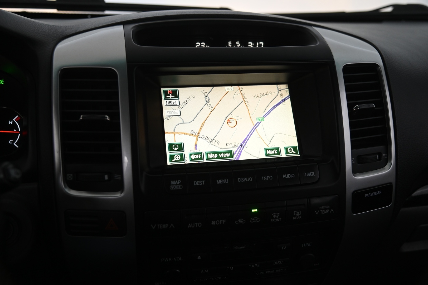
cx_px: 214
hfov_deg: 50.7
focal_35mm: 38
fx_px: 451
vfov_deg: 35.0
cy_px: 142
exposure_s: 1/40
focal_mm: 38
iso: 1000
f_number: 4
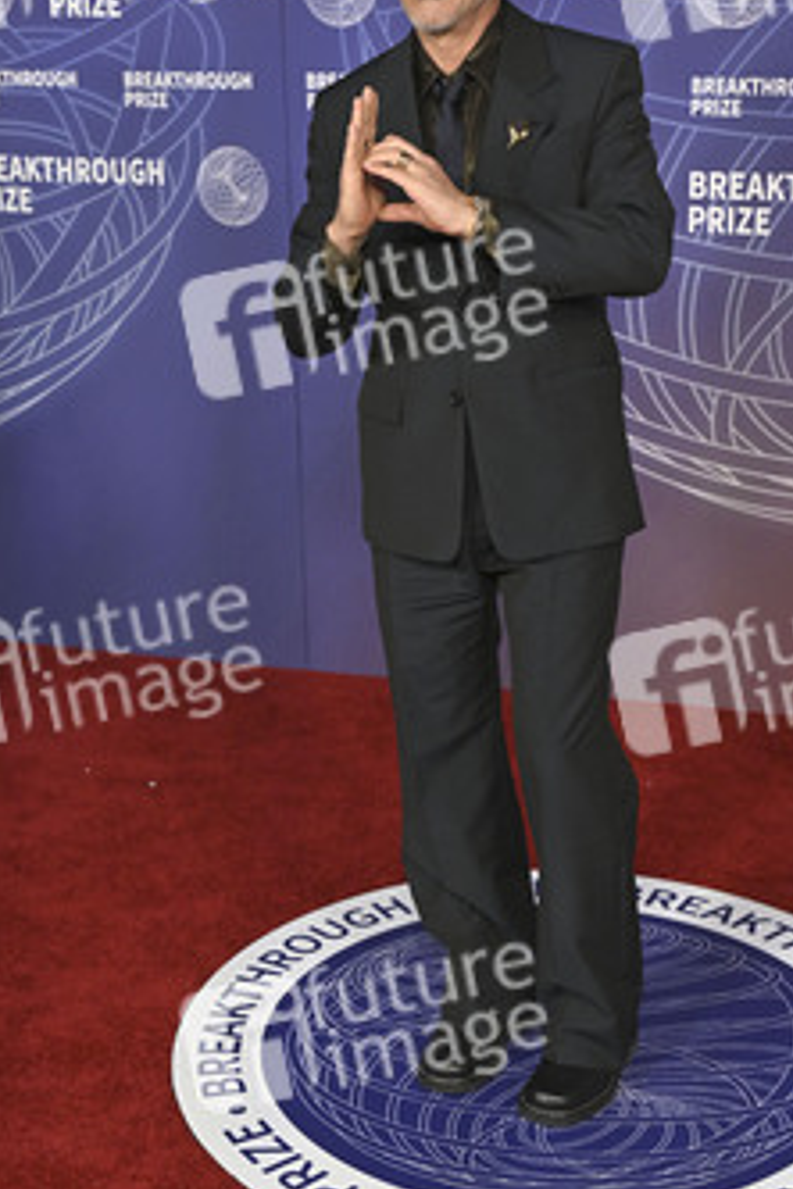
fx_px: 1784
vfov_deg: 36.8
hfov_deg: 25.0
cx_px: 468
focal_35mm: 54
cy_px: 493
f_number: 4
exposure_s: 1/320
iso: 2000
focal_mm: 45
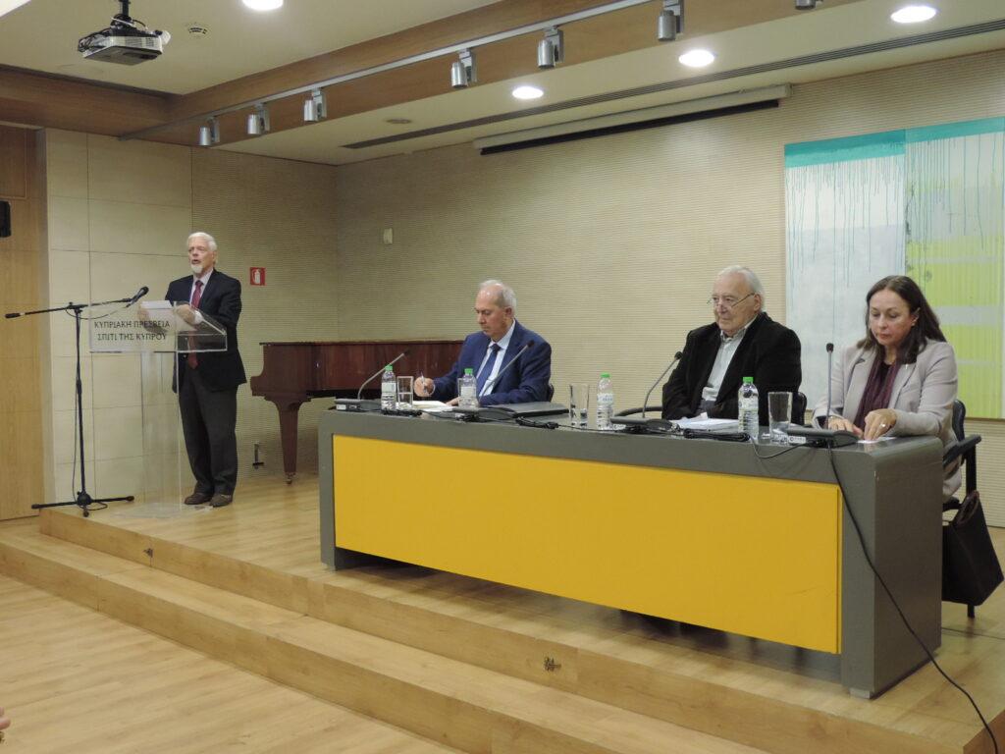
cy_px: 377
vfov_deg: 40.7
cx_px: 502
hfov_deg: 52.6
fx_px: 1016
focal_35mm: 35
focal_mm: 6.2
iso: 400
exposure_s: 1/20
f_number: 3.3
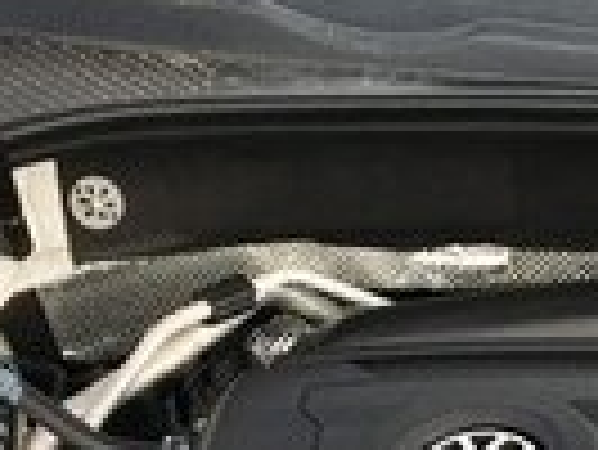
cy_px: 1019
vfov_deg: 9.4
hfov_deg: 13.1
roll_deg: -1.5
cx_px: 836
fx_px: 2490
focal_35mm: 144
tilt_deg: -42.2
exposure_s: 1/377
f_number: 2.2
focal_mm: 4.15
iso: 25
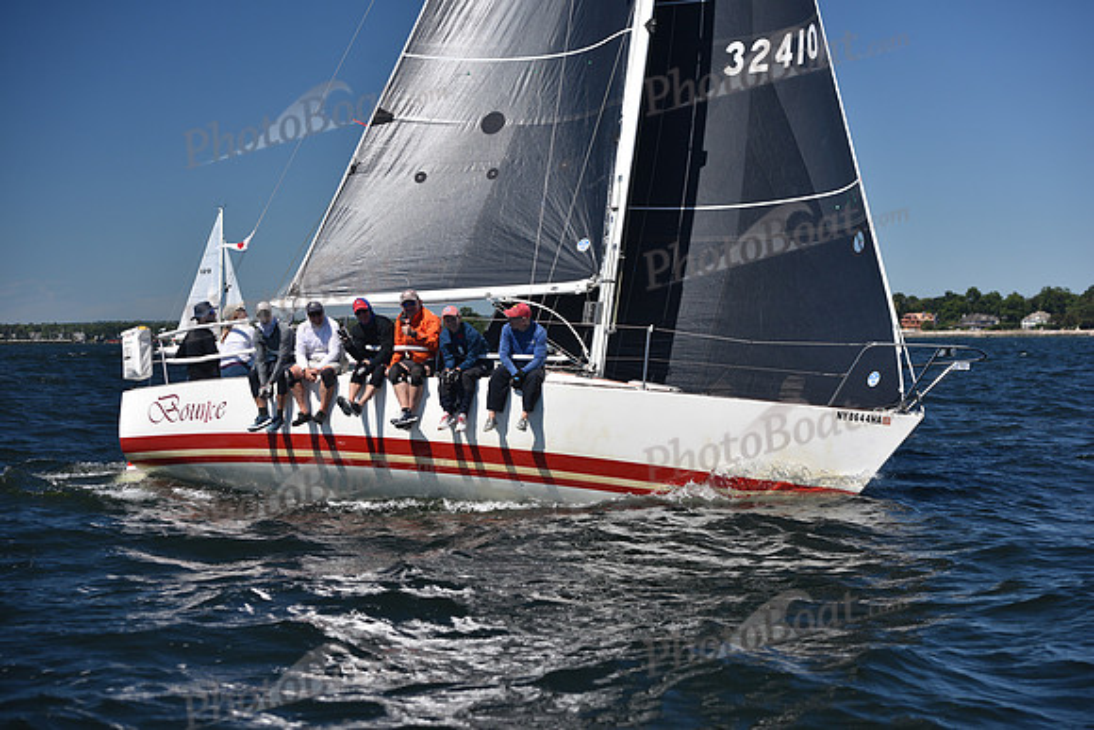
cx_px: 547
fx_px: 2128
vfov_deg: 19.5
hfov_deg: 28.8
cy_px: 365
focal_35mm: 70
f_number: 4.5
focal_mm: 70
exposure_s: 1/1000
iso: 200
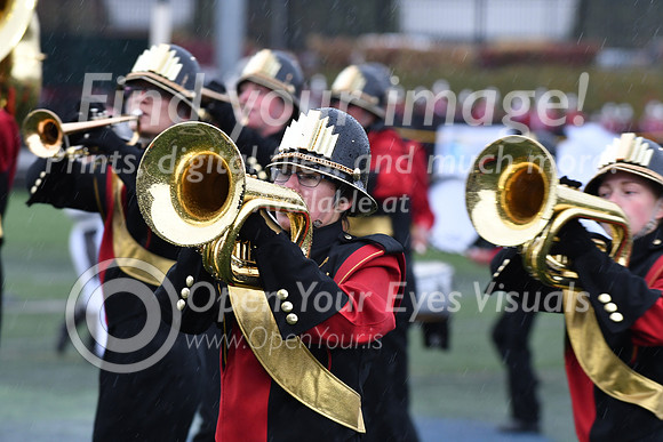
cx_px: 332
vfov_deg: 4.6
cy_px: 221
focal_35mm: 300
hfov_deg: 6.9
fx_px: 5526
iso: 640
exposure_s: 1/250
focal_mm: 200
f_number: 5
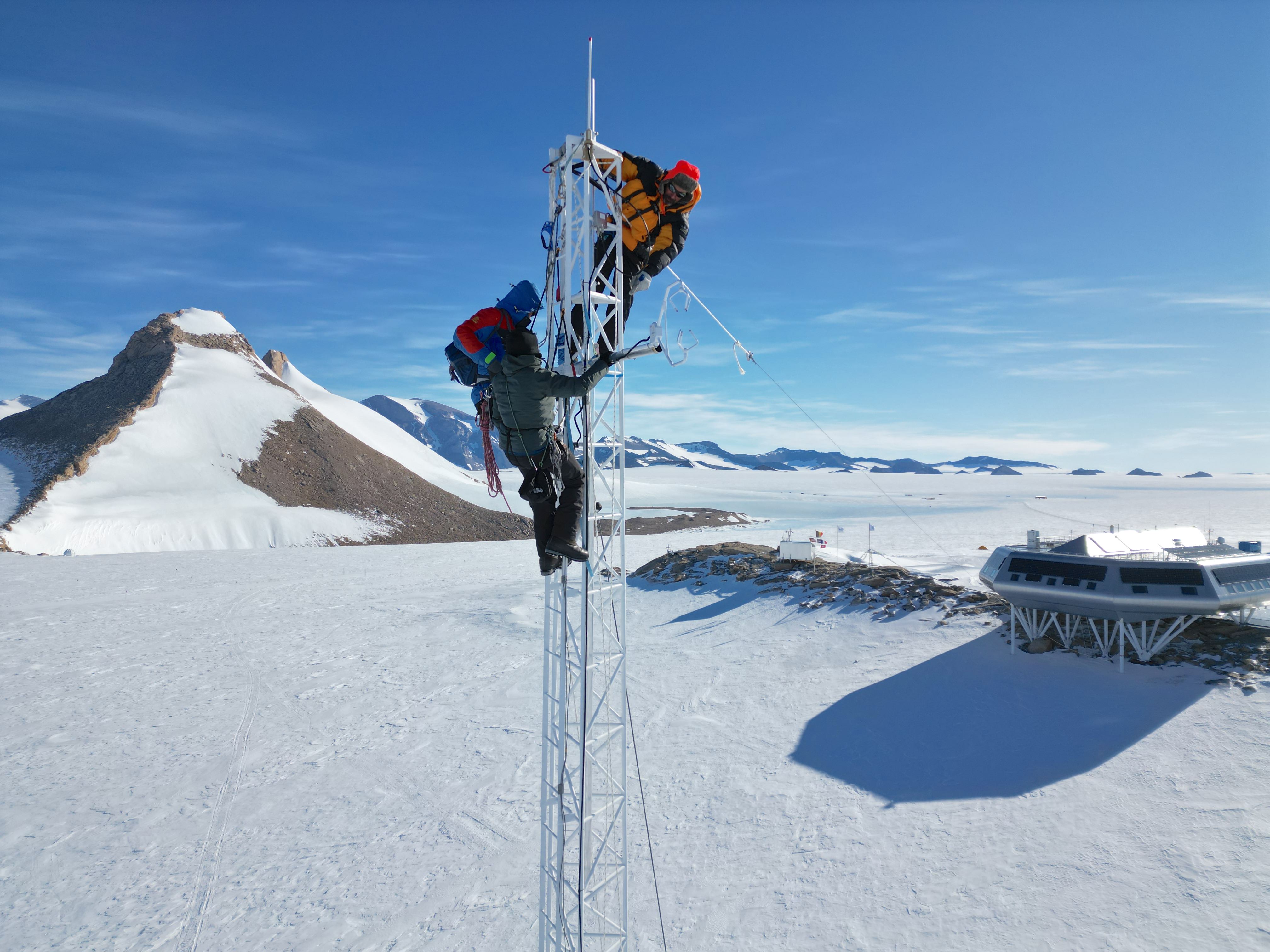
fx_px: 881
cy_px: 476
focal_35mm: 24
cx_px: 635
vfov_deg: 56.8
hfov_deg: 71.6
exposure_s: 1/6400
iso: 110
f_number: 1.7
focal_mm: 6.72
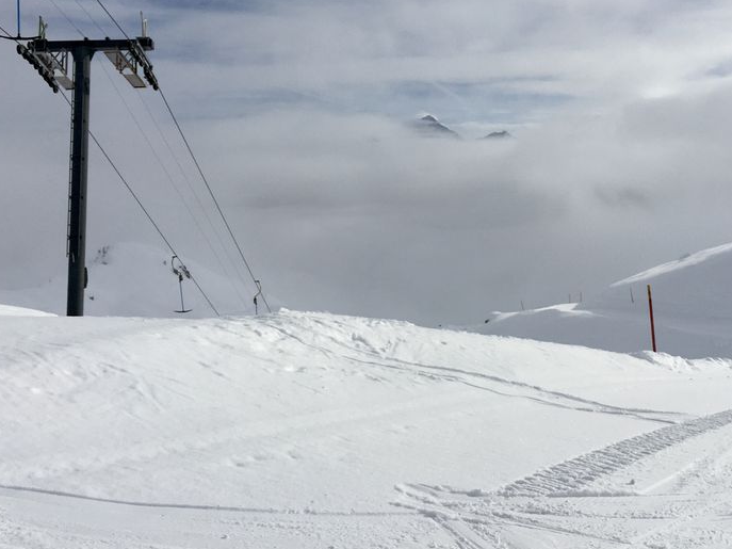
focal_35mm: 38
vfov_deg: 37.6
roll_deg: +0.9
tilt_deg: -3.1
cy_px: 234
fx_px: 803
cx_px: 435
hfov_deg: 48.7
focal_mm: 4.15
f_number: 2.2
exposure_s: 1/5917
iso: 25
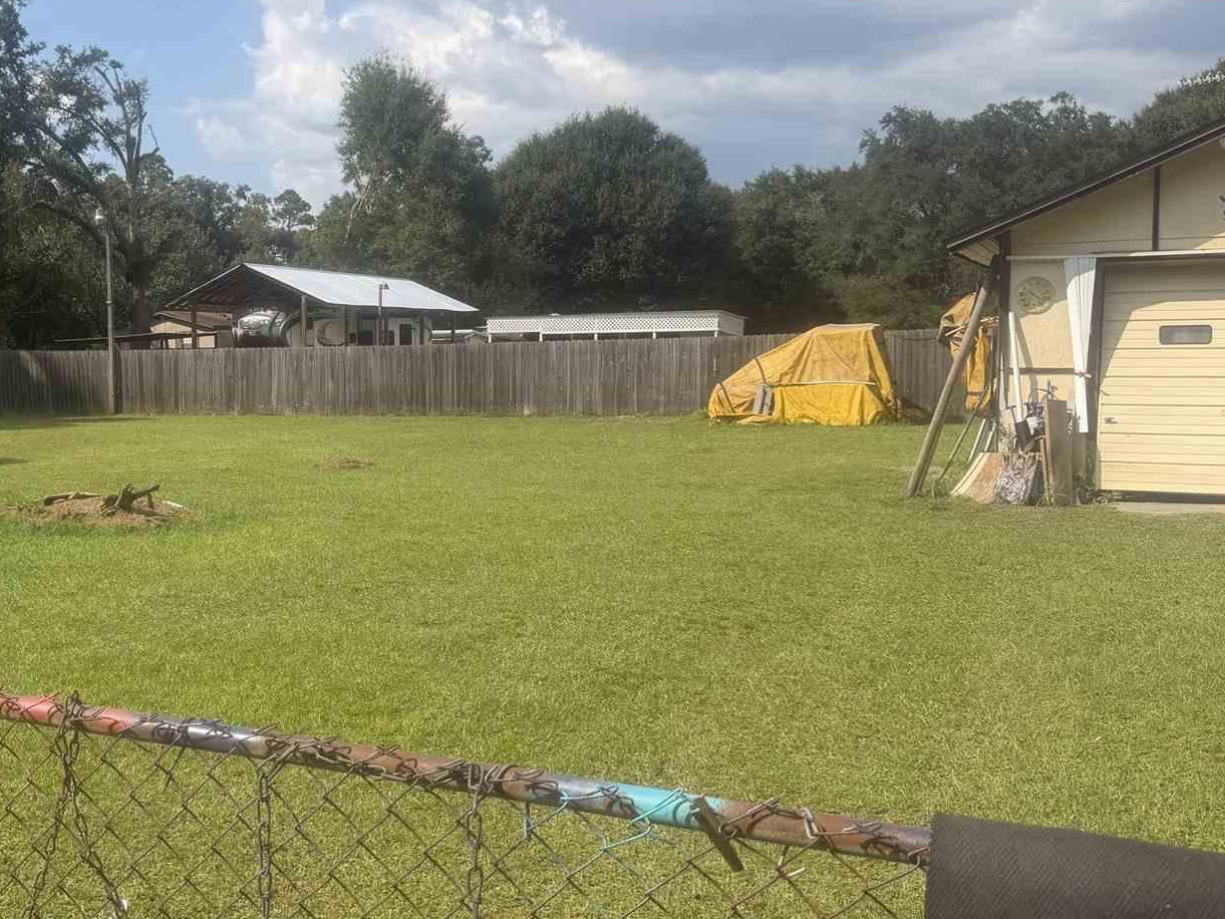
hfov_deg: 45.4
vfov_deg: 36.0
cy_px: 480
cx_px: 324
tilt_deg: -7.2
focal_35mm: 40
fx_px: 1416
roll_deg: +0.6
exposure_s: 1/4673
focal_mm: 6.76
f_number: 1.78
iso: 80
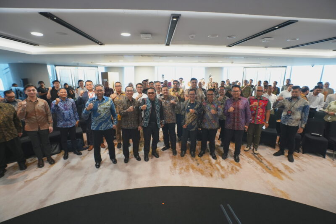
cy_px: 112
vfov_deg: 73.8
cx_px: 168
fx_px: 149
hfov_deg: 96.7
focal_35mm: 16
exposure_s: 1/160
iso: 4000
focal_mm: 16
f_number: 4
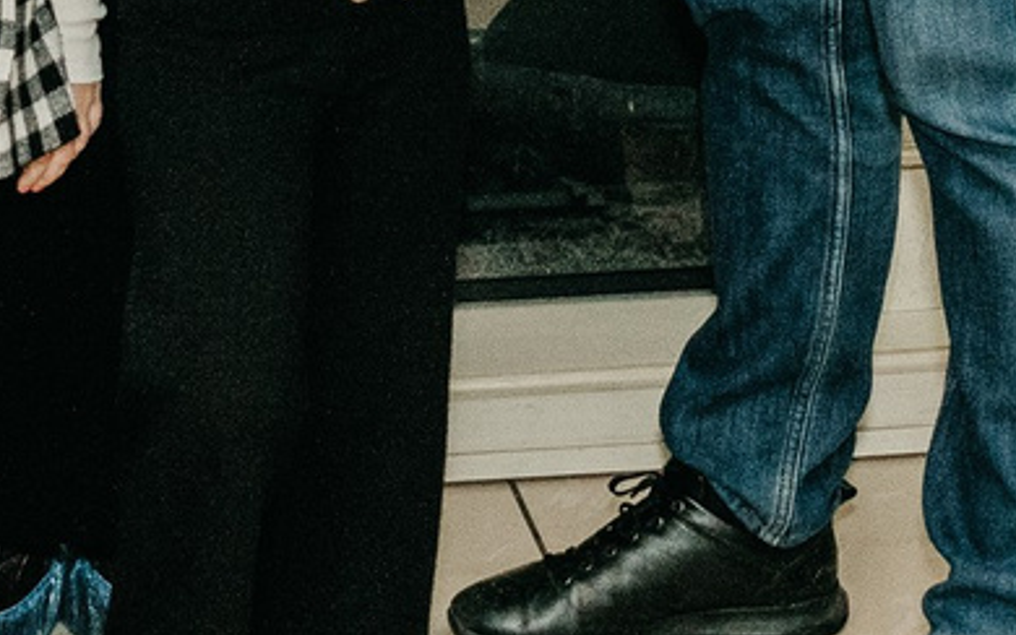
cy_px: -957
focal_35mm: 182
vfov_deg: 6.8
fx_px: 5041
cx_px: 568
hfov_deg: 11.5
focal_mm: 24
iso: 320
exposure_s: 1/160
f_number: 4.5
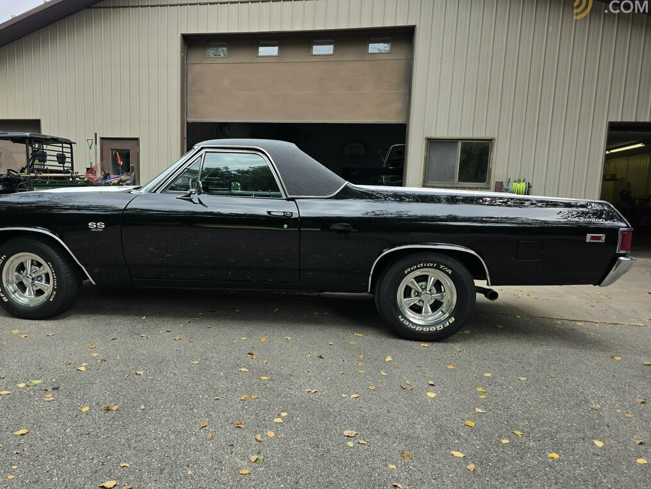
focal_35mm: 27
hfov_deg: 64.9
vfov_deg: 51.3
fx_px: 508
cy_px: 262
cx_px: 272
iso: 80
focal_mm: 6.3
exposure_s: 1/1814
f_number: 1.7
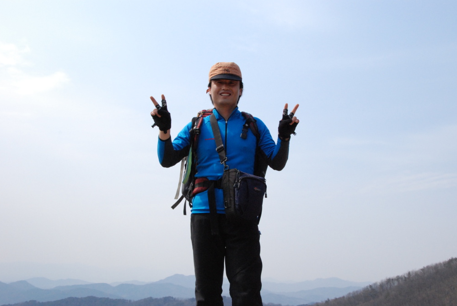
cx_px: 230
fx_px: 527
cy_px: 156
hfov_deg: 46.8
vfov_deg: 32.3
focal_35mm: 42
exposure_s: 1/1000
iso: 1600
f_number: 16
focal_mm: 27
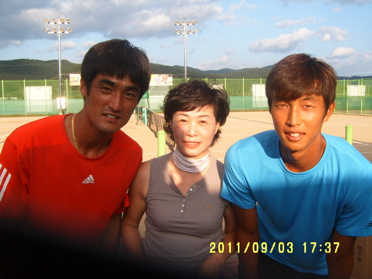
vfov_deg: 38.7
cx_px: 186
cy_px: 140
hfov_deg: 50.1
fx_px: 398
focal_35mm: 37
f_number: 6
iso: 63
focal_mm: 6.2
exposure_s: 1/180
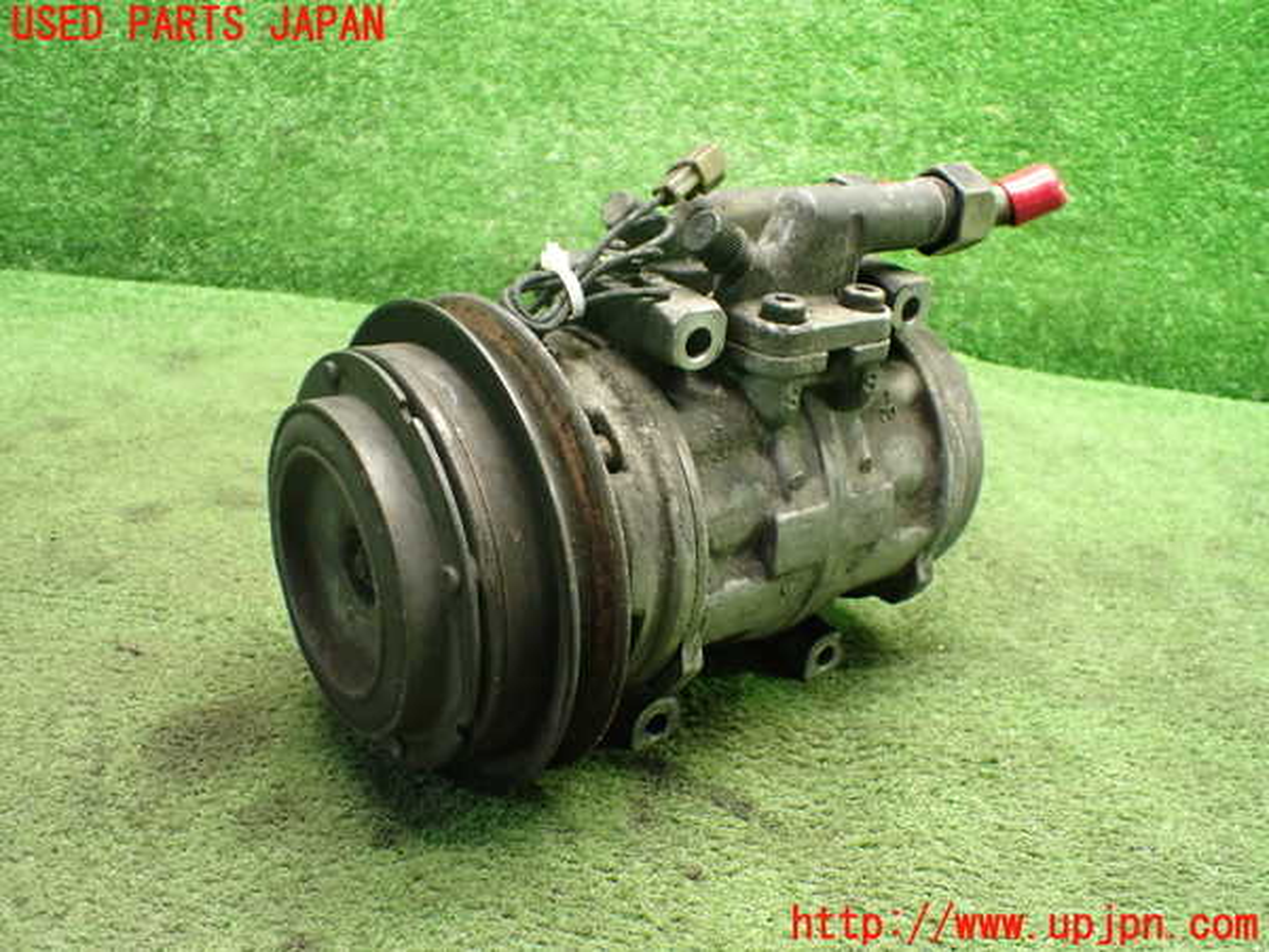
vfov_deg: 46.8
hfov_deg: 60.0
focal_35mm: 30
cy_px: 476
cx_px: 634
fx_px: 1100
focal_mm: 5.4
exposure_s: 1/40
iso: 800
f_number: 2.3
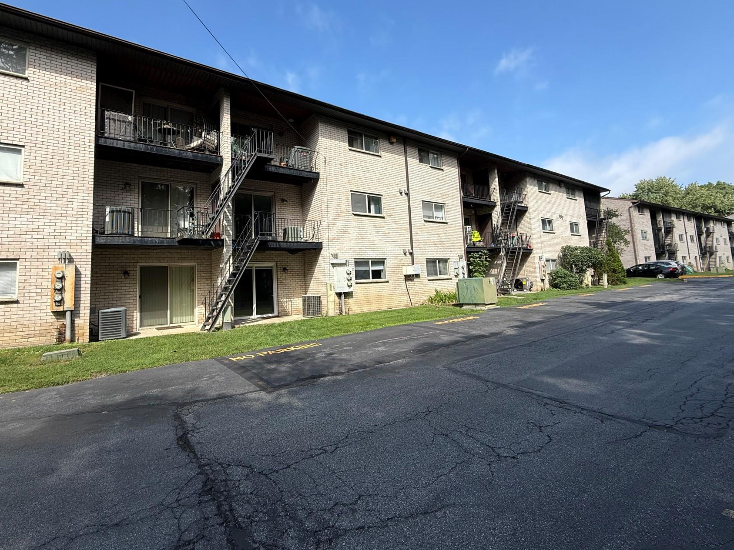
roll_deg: +2.6
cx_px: 329
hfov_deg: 90.7
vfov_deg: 74.4
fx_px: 360
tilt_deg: +6.0
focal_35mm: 17
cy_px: 243
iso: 50
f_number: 2.2
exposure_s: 1/1339
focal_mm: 2.22
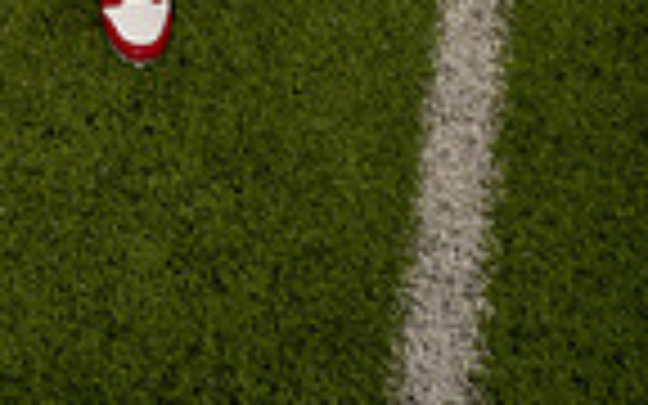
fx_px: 1748
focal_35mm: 99
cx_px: 58
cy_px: -594
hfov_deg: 20.5
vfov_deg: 11.0
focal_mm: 31
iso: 100
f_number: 8
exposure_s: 1/250
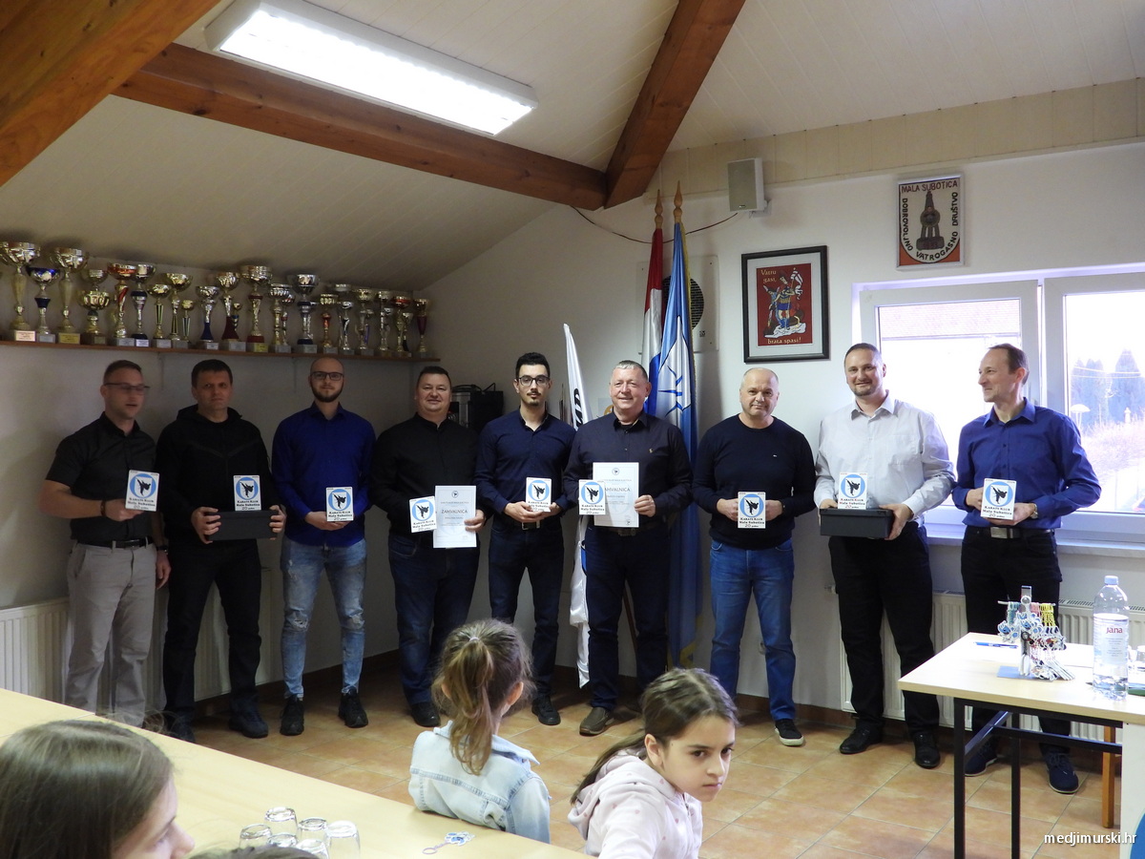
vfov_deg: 44.2
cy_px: 430
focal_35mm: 32
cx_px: 572
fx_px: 1058
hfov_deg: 56.8
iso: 400
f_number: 3.2
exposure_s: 1/20
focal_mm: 5.8
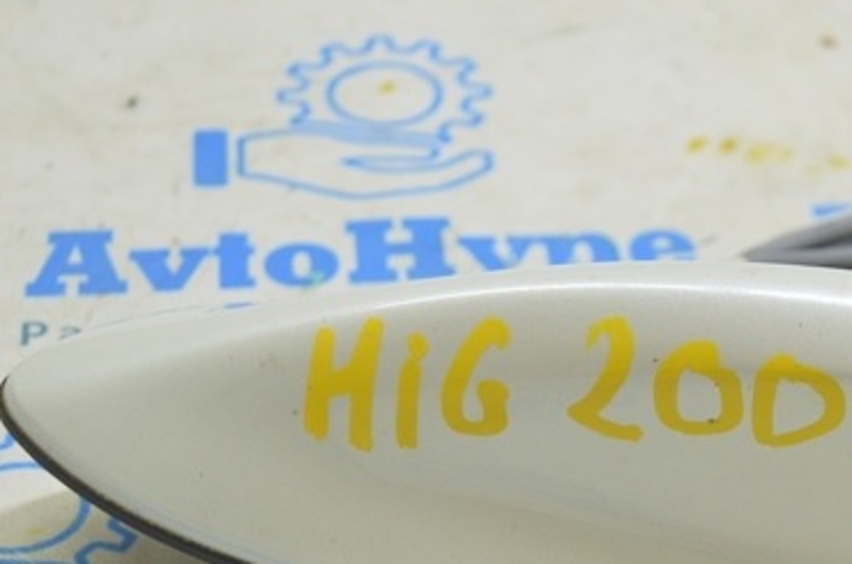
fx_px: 2760
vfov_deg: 11.6
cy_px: 459
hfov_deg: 17.5
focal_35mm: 117
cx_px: 629
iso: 400
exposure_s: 1/20
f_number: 5.6
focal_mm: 45
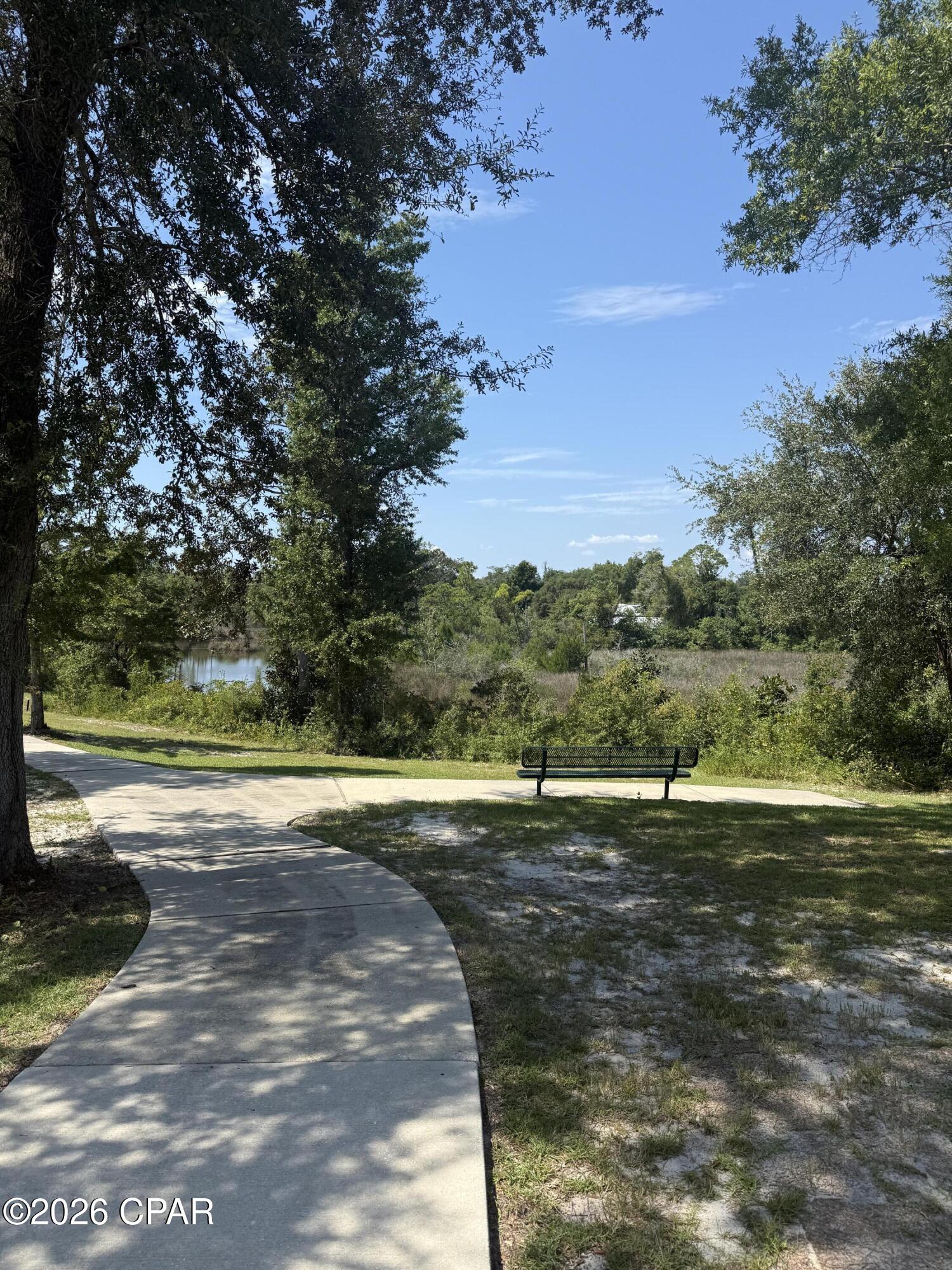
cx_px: 476
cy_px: 635
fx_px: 880
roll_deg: -0.9
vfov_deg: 71.6
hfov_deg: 56.8
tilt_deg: -1.5
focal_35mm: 24
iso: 80
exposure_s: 1/3584
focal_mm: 6.76
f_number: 1.78
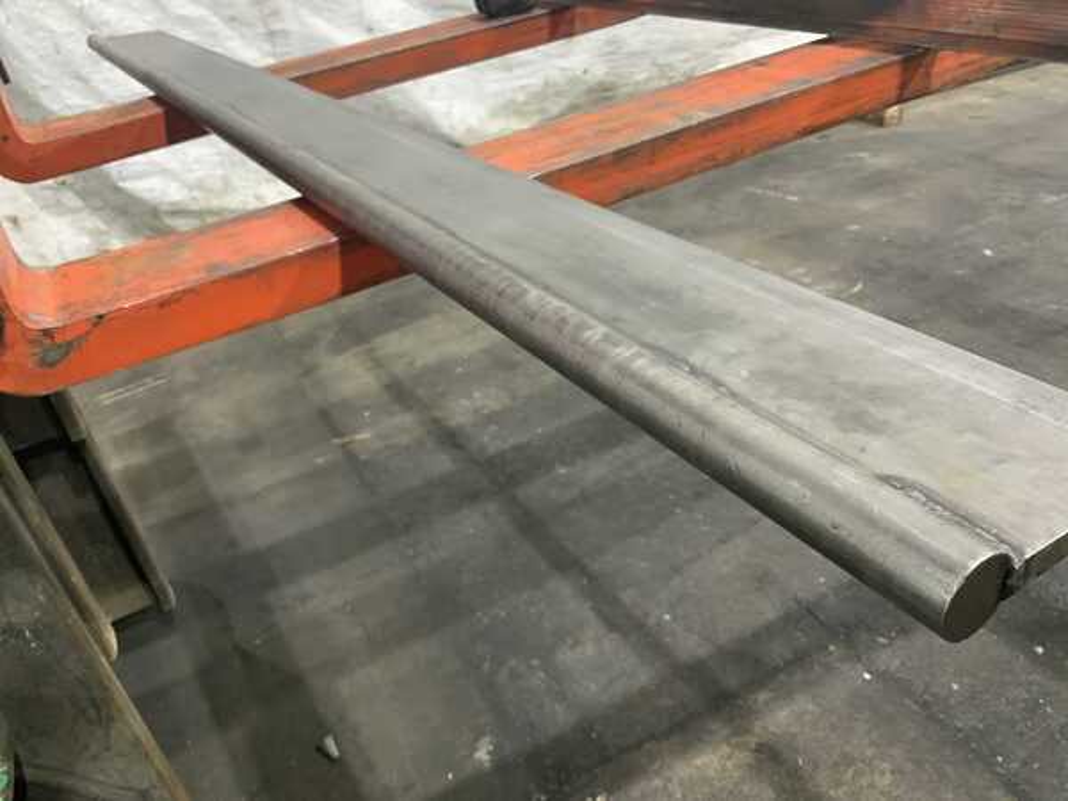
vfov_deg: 48.2
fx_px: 895
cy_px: 400
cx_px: 534
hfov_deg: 61.7
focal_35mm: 29
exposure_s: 1/40
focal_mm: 3
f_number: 1.8
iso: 250
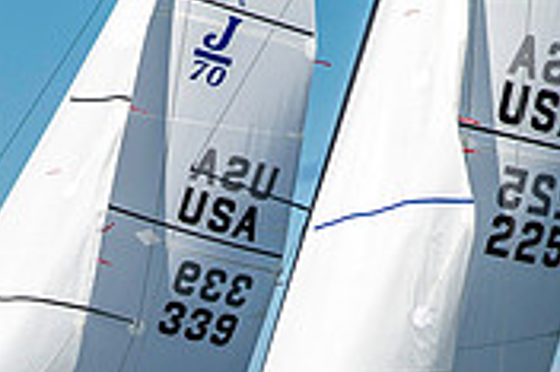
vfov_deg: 2.1
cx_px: 210
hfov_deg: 3.1
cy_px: 537
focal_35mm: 658
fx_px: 10226
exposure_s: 1/5000
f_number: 5.6
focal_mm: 200
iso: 500
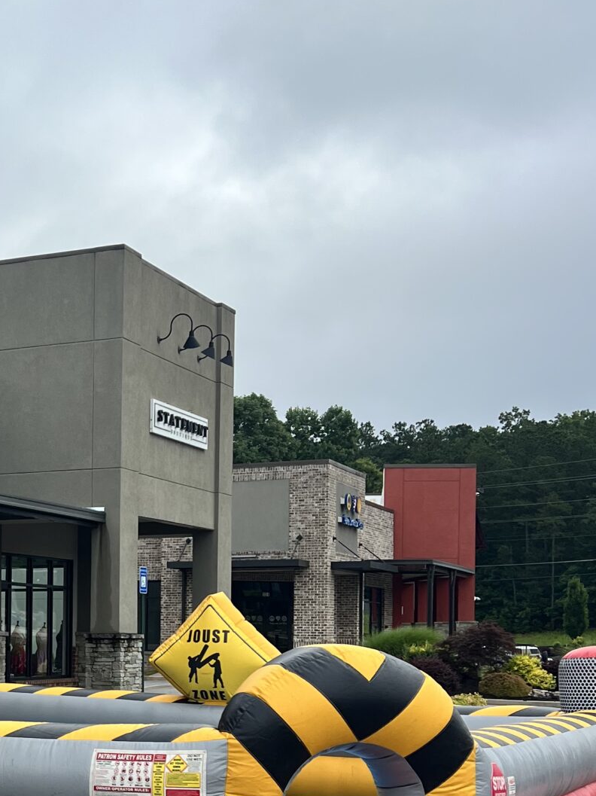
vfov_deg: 30.1
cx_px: -42
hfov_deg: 22.1
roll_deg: -0.9
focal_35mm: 63
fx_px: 1447
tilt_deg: +0.9
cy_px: 620
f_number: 1.5
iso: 50
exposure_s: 1/2165
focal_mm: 5.7
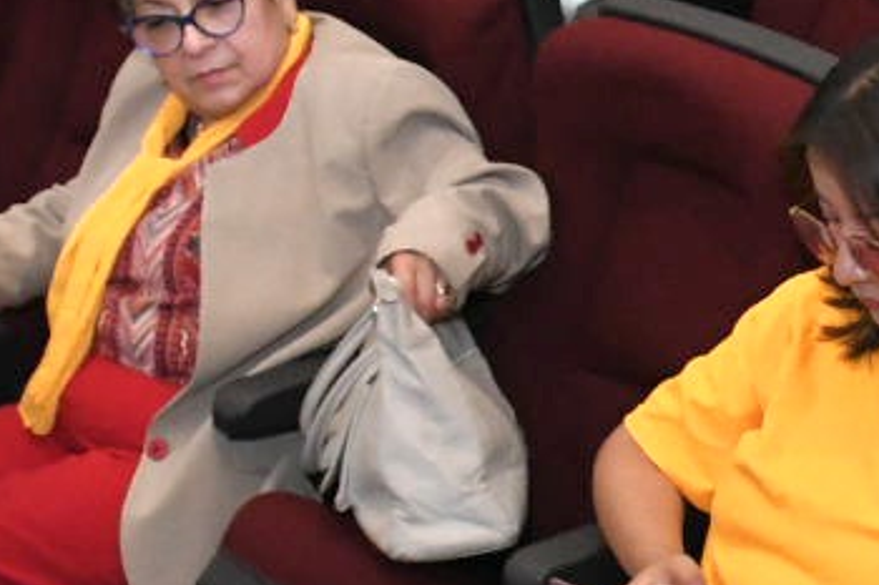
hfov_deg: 15.6
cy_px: 294
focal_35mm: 125
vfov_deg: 11.0
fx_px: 3051
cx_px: 1125
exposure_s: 1/125
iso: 4000
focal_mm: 18
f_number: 5.6
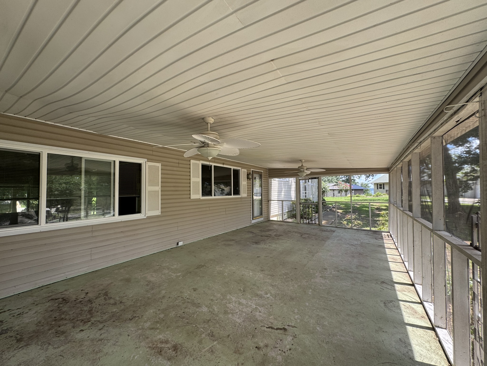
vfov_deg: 85.7
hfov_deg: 102.1
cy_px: 183
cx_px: 244
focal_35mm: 14
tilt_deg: +2.5
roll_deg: +0.8
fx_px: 197
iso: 40
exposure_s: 1/121
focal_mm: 2.22
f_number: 2.2
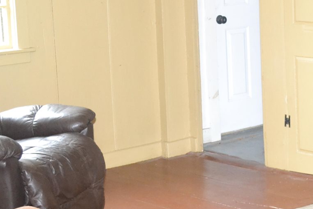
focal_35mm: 105
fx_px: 913
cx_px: 335
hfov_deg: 18.8
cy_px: 37
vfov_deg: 13.0
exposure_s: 1/60
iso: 3200
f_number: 4.2
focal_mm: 26
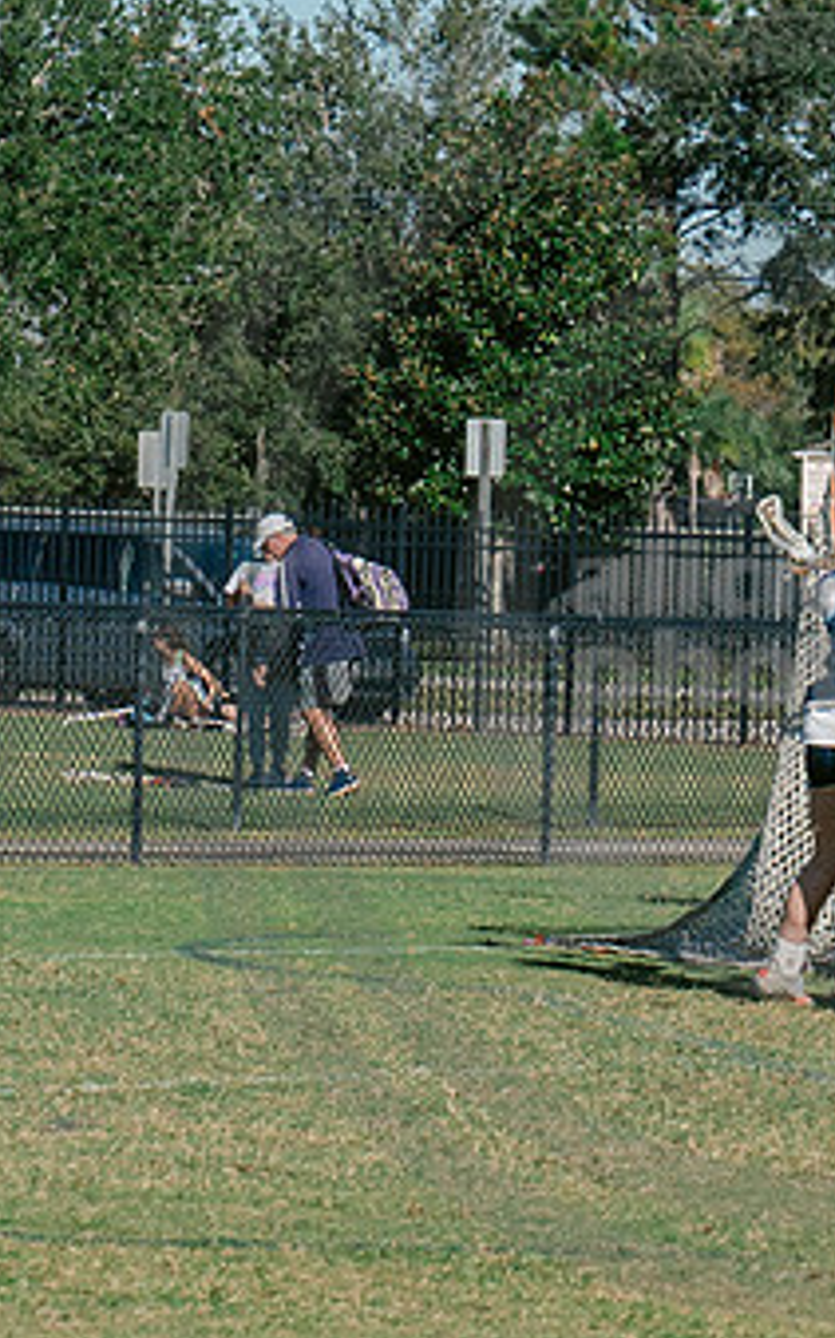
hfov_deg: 4.2
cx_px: 691
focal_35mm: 312
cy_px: 491
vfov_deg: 6.7
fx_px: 11370
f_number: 5.6
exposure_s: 1/1600
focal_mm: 70
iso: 250
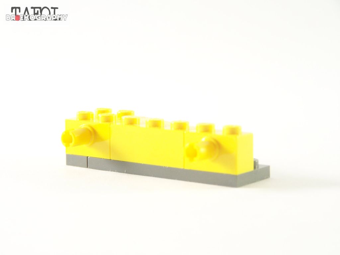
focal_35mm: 117
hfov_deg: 16.8
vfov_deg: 12.7
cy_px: 128
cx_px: 170
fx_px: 1149
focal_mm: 19.4
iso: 200
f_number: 3.2
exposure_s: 1/30
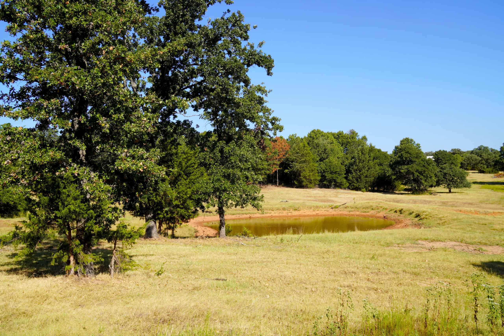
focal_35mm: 32
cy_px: 168
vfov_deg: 41.7
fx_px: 441
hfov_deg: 59.5
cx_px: 252
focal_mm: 21
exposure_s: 1/160
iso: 100
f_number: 10
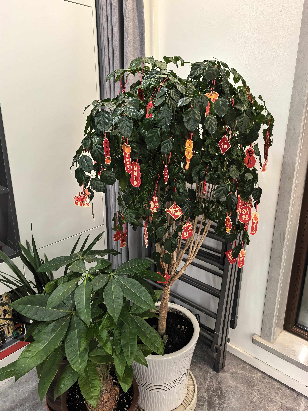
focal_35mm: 25
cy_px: 198
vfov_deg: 69.4
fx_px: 297
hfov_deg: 54.9
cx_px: 158
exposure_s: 1/100
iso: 250
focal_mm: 8.5
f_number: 2
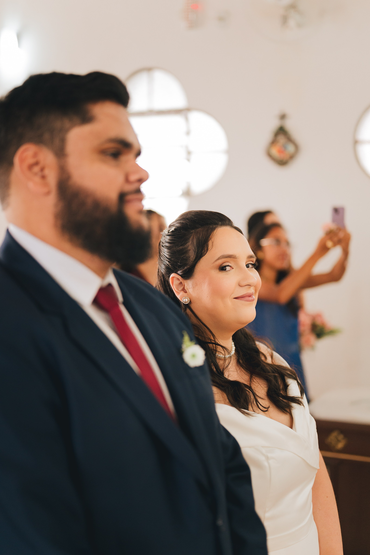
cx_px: 185
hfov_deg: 27.0
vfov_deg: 39.6
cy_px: 278
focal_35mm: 50
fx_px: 771
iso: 1600
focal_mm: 50
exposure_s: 1/250
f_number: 1.8
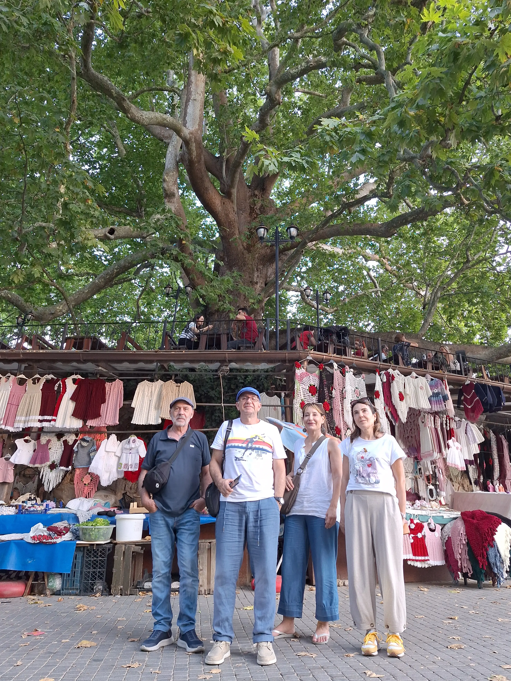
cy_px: 327
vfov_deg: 71.6
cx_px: 259
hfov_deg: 56.8
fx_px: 472
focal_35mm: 24
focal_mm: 5.54
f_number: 1.8
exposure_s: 1/50
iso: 64
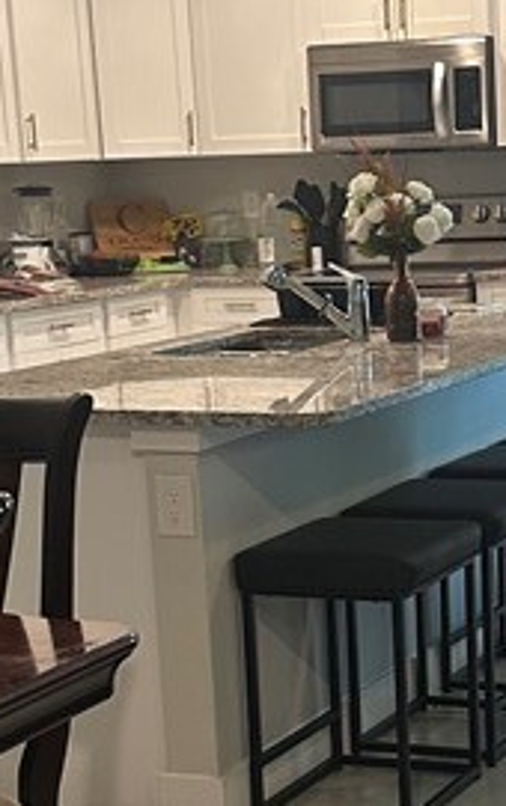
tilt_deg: -12.2
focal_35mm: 96
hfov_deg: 13.6
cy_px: 633
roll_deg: +1.7
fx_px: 2113
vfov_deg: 21.4
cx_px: 441
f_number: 1.78
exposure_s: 1/60
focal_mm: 6.86
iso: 200
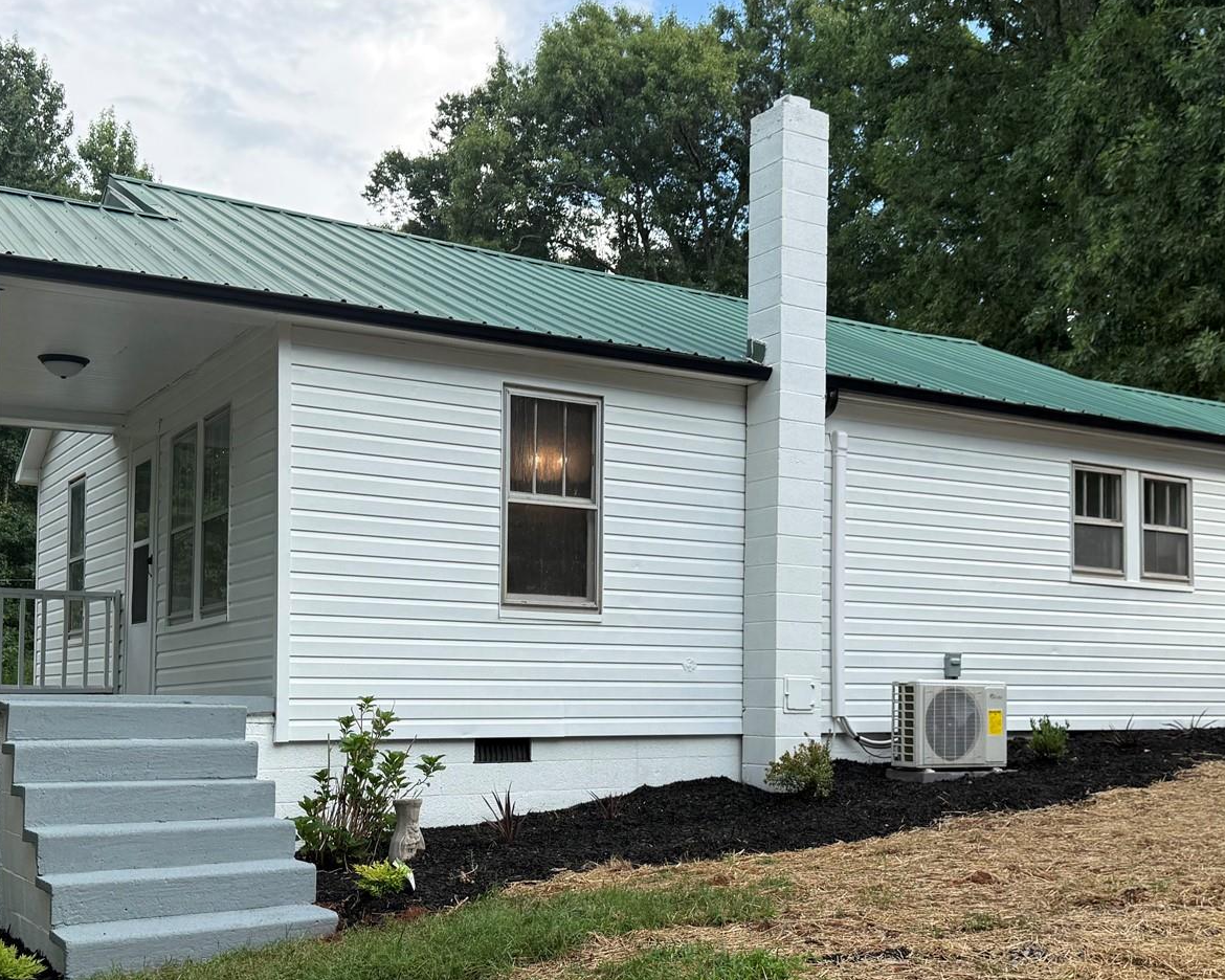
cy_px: 631
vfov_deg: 36.2
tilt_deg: +2.7
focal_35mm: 41
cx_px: 715
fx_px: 1486
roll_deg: -1.3
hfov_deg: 44.6
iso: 100
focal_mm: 6.76
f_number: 1.78
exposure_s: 1/1949
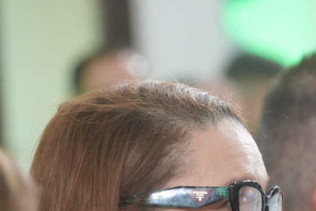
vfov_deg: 3.5
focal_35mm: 388
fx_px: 3408
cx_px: 387
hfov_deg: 5.3
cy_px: 301
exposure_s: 1/160
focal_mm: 131
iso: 5000
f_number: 4.5
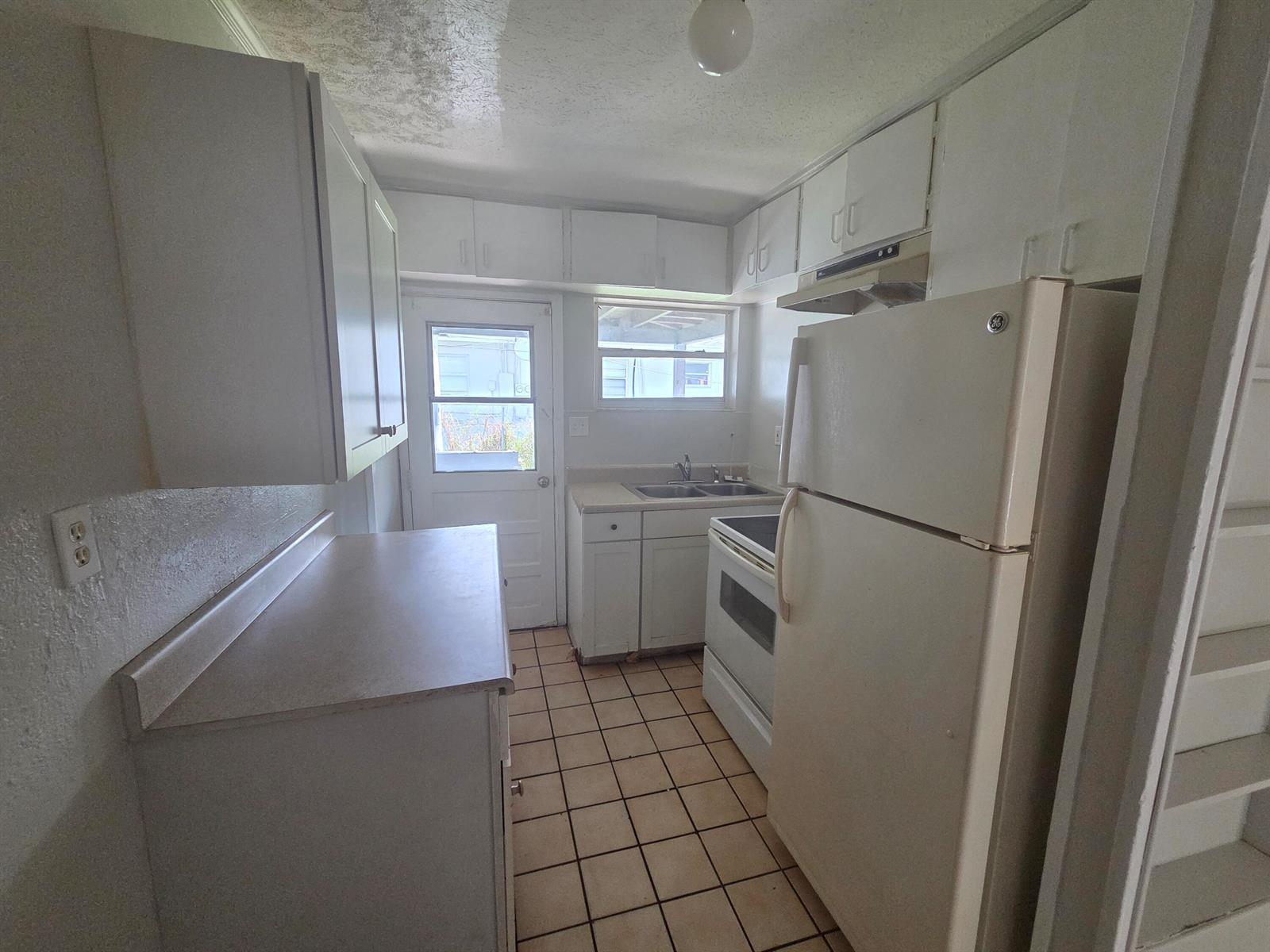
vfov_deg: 89.9
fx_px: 477
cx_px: 635
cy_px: 476
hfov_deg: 106.2
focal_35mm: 13
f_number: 2.2
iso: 640
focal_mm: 2.2
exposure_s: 1/359
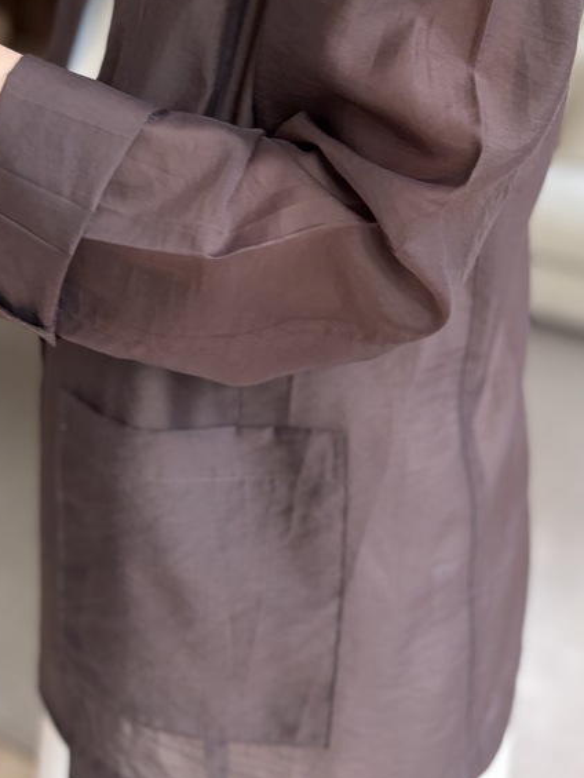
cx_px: 386
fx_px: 1034
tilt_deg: -17.4
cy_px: 162
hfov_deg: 31.3
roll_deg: -2.6
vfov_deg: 39.7
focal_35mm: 46
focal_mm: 5.96
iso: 125
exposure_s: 1/82
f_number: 1.6
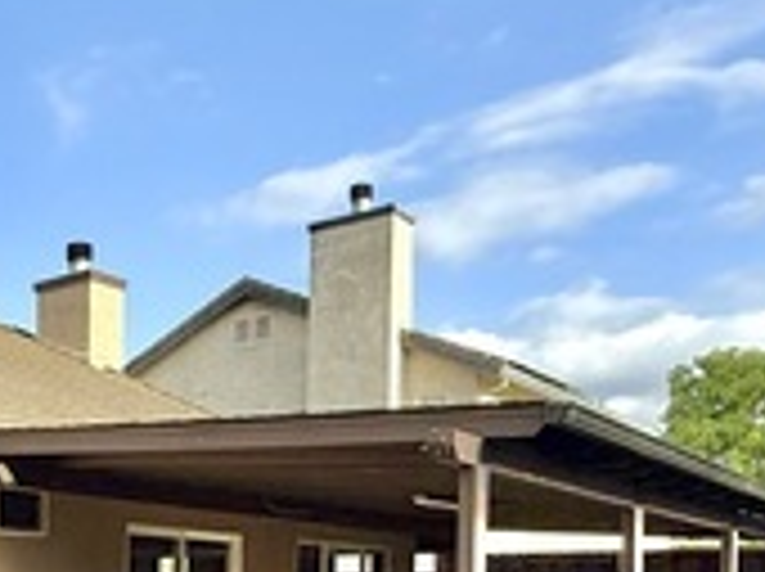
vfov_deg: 24.7
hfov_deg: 32.6
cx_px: 29
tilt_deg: -0.8
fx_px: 1214
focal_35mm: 55
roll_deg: -0.8
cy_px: 631
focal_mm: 2.22
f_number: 2.2
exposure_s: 1/1285
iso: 50
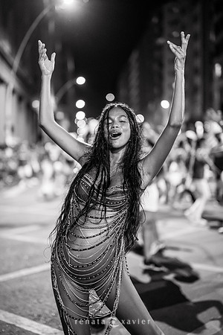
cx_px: 112
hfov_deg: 27.0
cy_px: 168
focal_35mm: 50
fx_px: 465
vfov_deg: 39.6
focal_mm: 50
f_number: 1.2
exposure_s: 1/320
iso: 2000
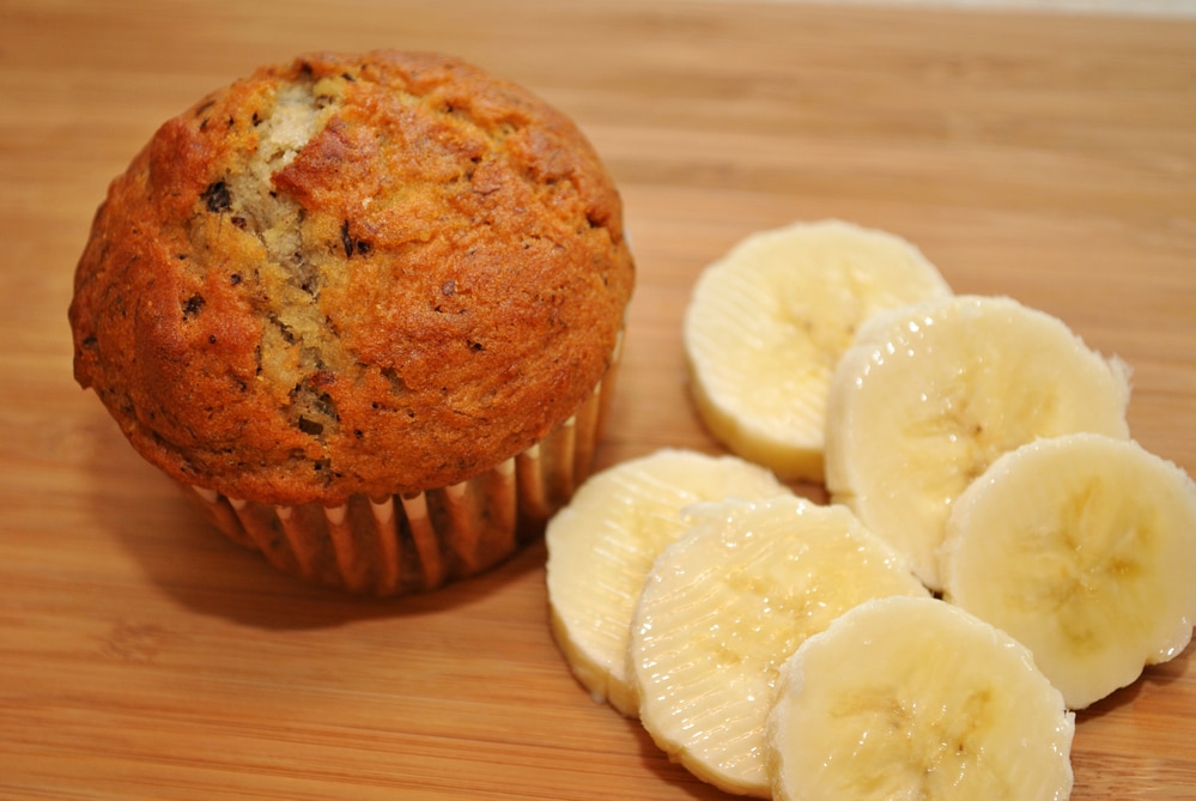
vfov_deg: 18.2
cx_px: 598
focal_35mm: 75
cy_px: 400
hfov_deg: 27.0
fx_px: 2495
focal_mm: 50
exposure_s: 1/60
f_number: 5.6
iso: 200
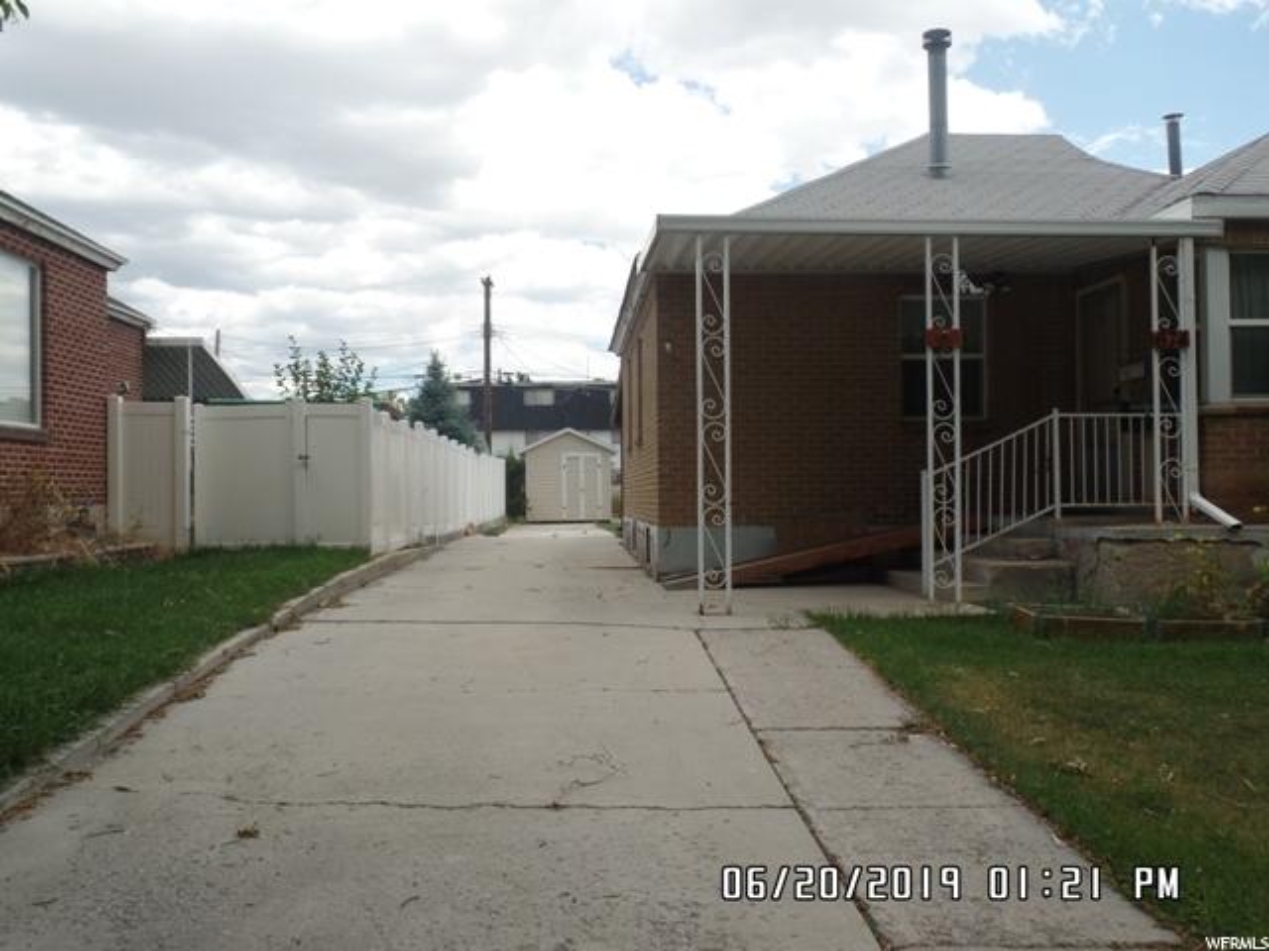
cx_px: 634
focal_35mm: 35
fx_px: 1283
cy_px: 476
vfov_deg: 40.7
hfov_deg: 52.6
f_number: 3.4
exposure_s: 1/500
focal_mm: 6.2
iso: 80
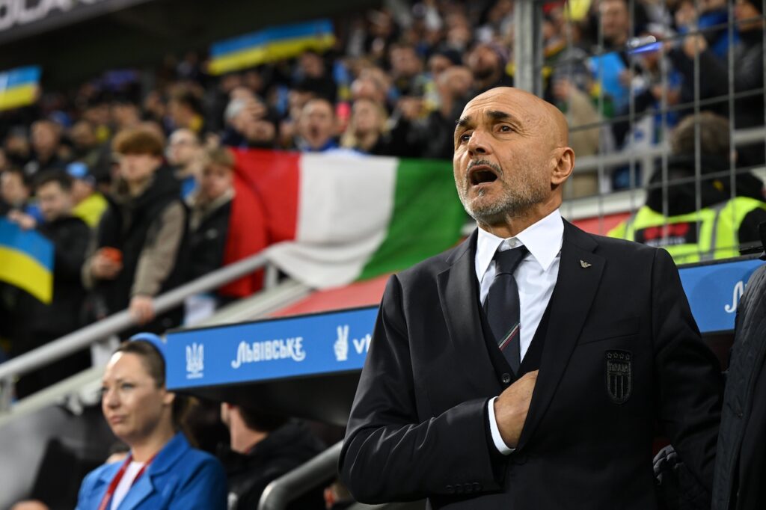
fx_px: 1872
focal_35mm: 88
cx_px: 383
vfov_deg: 15.5
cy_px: 255
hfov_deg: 23.1
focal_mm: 88
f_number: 4
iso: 2500
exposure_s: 1/800
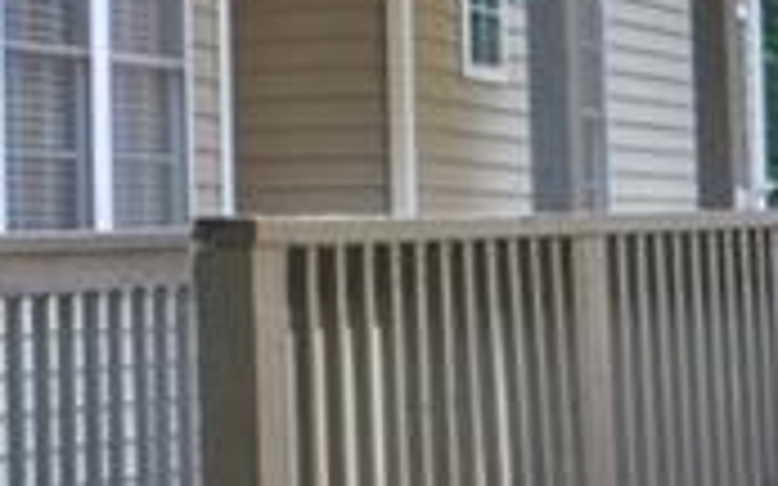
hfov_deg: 12.1
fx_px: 3265
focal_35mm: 154
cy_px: 20
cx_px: -751
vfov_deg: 8.5
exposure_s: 1/125
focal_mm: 17
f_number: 5.6
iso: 200
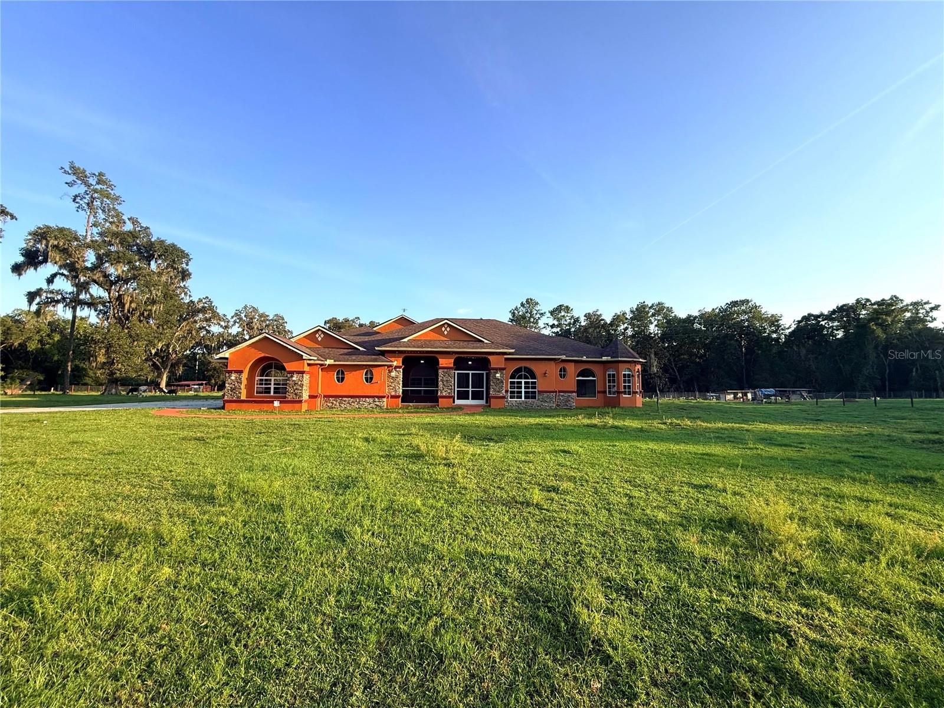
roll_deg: -0.8
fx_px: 382
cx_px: 472
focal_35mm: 14
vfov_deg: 85.7
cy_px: 354
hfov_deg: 102.1
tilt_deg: +5.0
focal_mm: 2.22
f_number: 2.2
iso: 50
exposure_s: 1/809
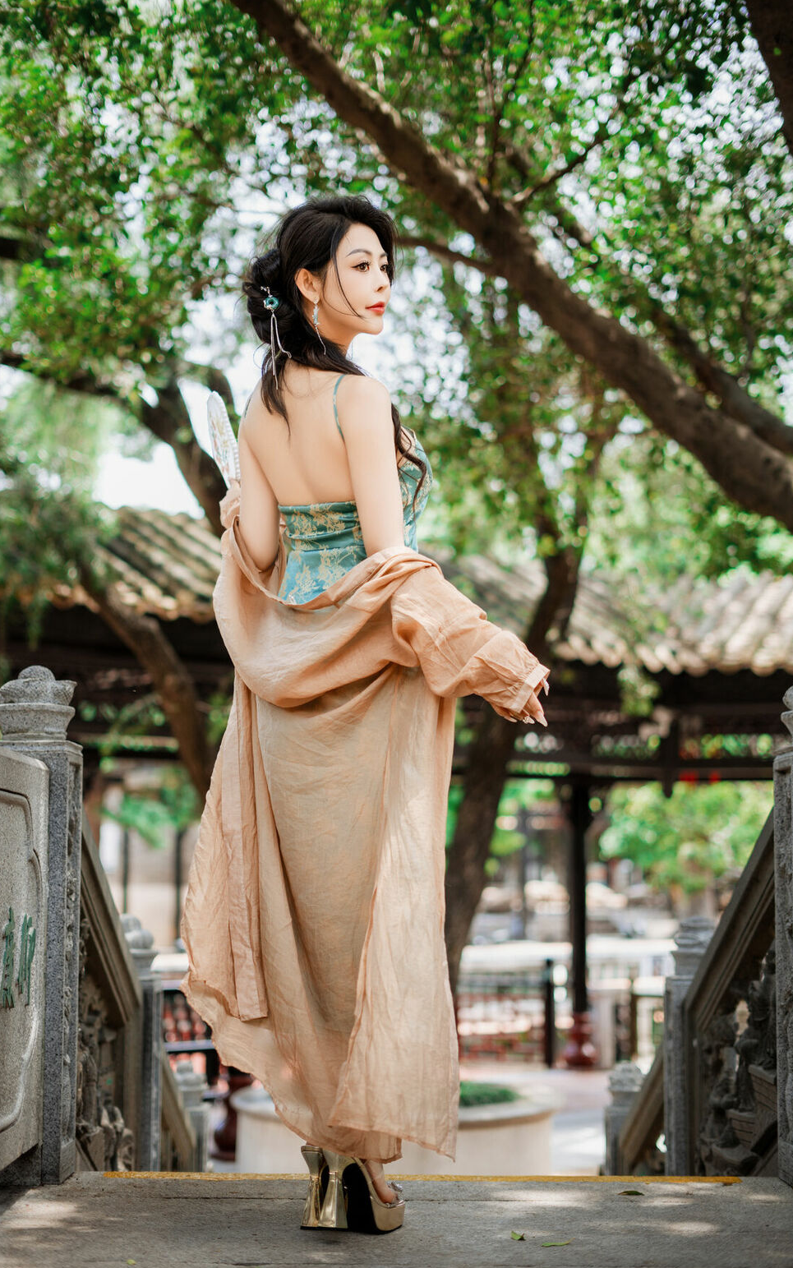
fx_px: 1797
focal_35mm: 52
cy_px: 636
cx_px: 376
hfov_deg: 24.9
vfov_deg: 38.9
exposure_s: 1/320
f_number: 2
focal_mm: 50
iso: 100
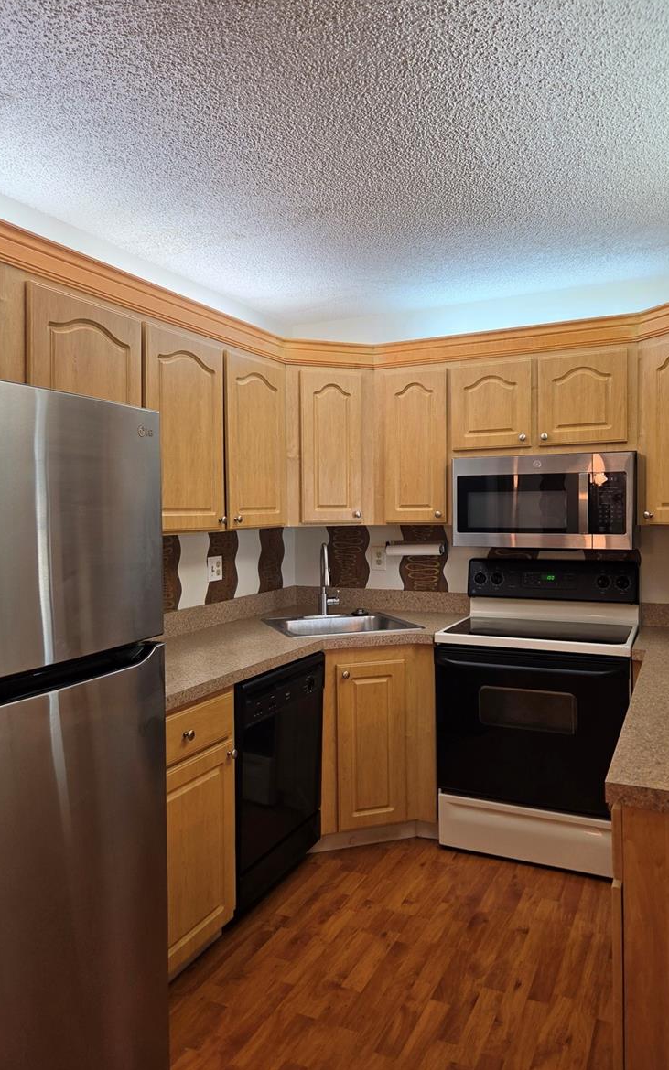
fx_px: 729
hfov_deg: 49.3
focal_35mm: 25
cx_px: 344
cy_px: 525
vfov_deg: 72.5
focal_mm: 5.4
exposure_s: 1/120
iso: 80
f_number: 1.8
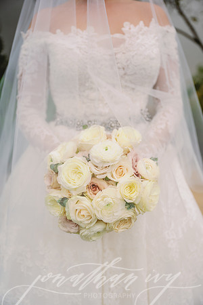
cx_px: 102
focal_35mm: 39
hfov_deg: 34.2
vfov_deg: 49.6
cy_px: 152
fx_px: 330
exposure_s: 1/200
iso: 160
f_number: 3.2
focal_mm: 39
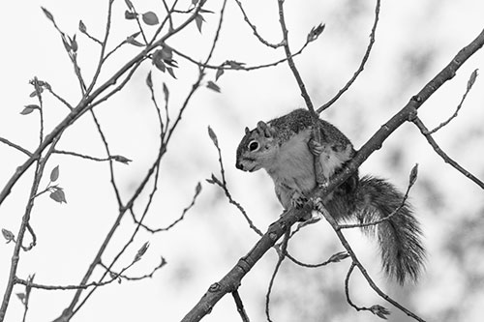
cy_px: 161
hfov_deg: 2.8
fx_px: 10079
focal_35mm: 750
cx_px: 242
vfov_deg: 1.8
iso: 1600
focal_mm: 750
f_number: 12
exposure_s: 1/2500
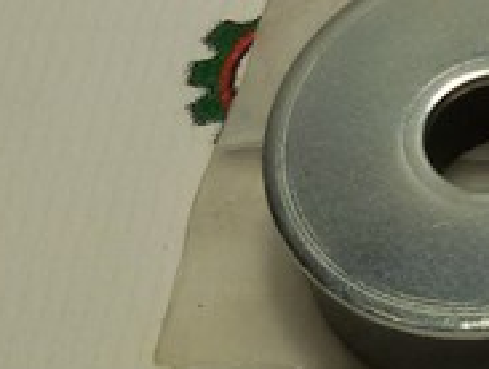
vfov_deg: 8.7
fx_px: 2392
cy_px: -27
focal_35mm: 169
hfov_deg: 10.6
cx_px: 999
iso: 40
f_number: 2.4
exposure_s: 1/100
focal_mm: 2.93
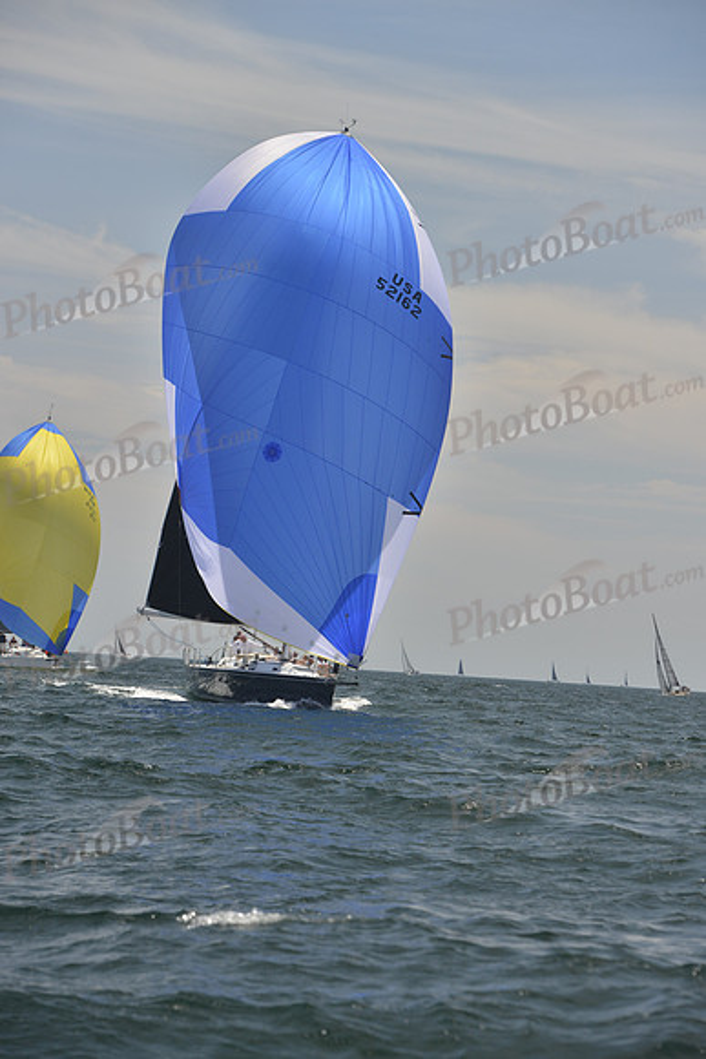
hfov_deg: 11.2
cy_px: 530
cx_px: 353
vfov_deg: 16.8
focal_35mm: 122
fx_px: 3586
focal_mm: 122
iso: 400
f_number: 8
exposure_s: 1/800
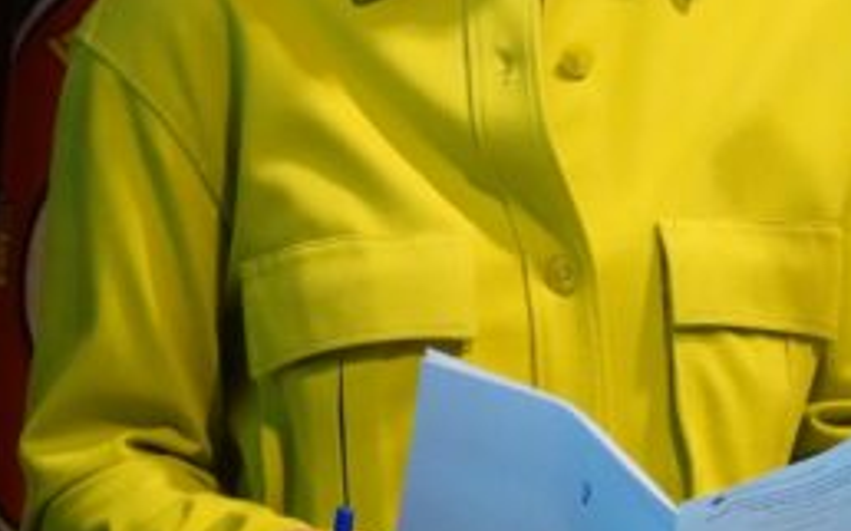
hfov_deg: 5.3
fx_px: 9157
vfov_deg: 3.3
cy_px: -168
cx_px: 600
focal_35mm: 395
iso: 3200
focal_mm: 51.14
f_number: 4
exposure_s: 1/100
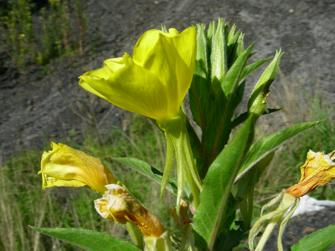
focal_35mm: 38
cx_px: 168
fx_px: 368
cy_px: 126
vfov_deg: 37.7
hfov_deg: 49.0
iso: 50
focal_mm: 6.3
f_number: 5.6
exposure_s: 1/454
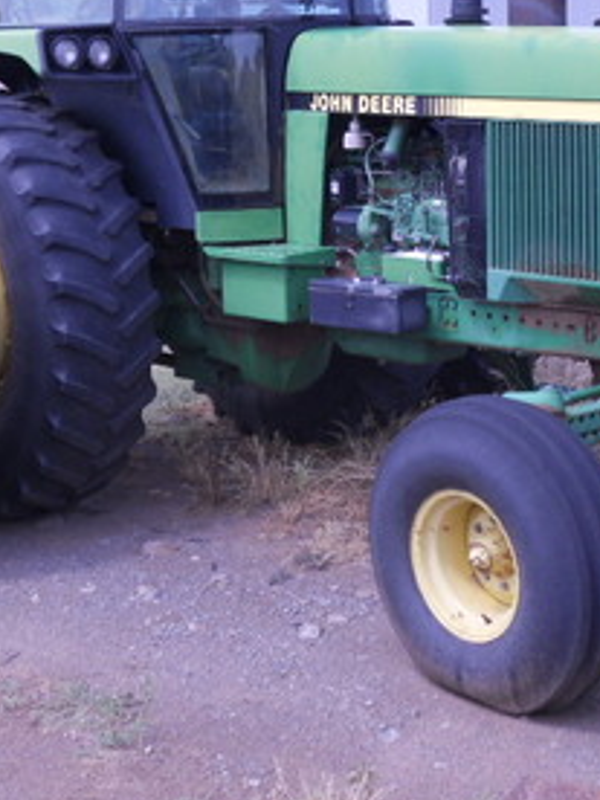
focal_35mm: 75
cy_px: 223
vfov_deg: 25.7
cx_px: 365
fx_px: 1733
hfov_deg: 19.6
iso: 80
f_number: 3.9
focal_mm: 6.9
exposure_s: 1/250
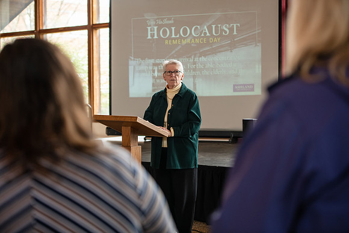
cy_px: 116
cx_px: 174
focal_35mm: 70
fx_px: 679
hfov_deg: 28.8
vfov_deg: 19.5
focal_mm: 70
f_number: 3.2
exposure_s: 1/160
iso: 1000
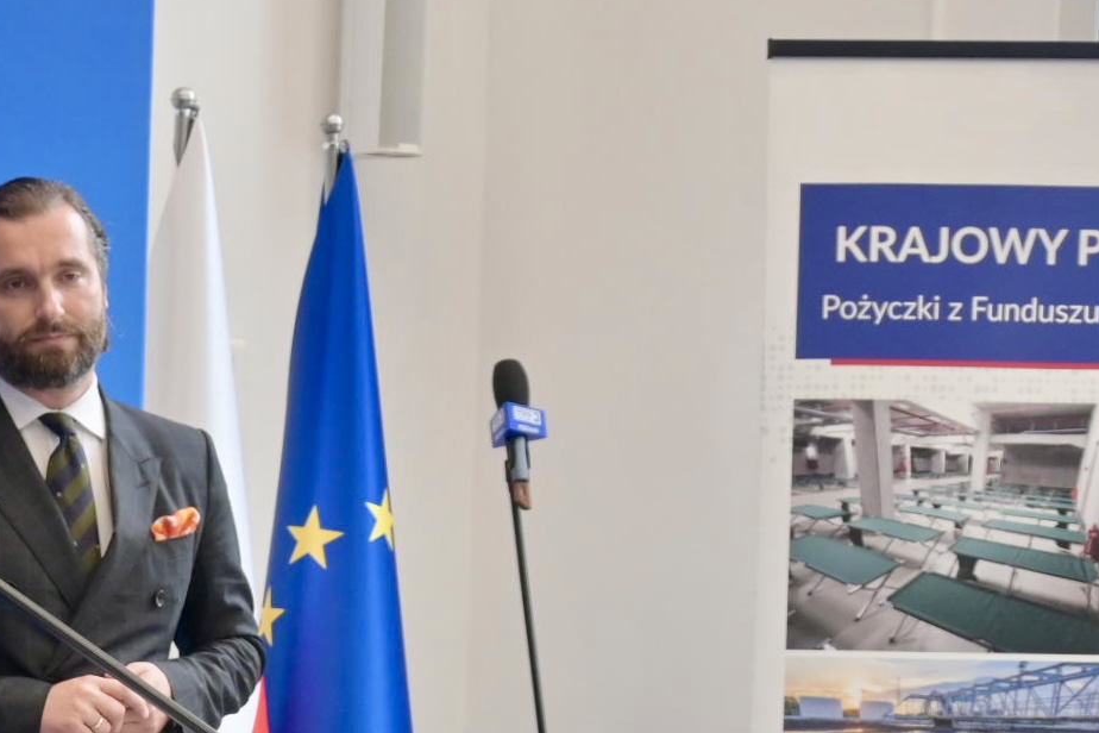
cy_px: 1005
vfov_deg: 11.4
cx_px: -34
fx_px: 3541
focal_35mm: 116
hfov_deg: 17.2
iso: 640
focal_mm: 26
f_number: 4.5
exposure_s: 1/60
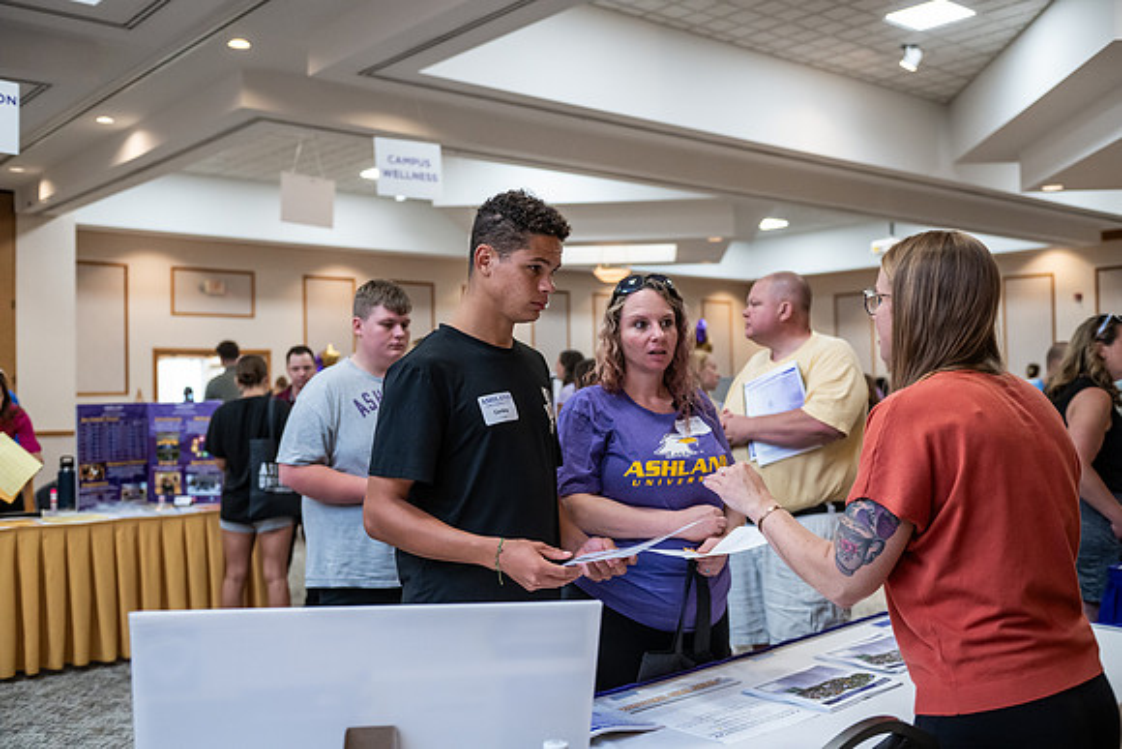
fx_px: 1122
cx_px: 561
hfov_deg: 53.1
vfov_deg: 36.9
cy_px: 374
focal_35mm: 36
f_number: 2.8
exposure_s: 1/200
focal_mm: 36
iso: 2000
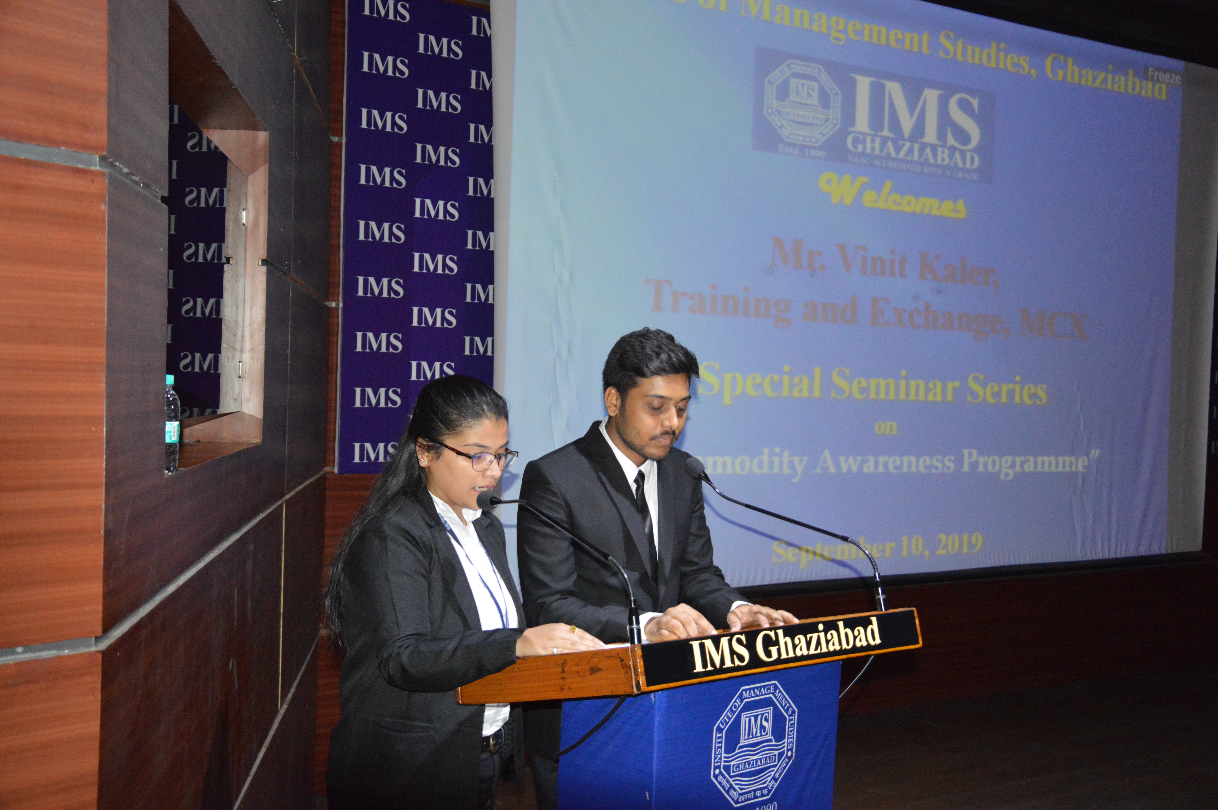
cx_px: 609
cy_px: 405
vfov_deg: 31.8
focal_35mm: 42
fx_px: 1420
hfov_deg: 46.4
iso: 3200
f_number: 4
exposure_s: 1/60
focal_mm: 28
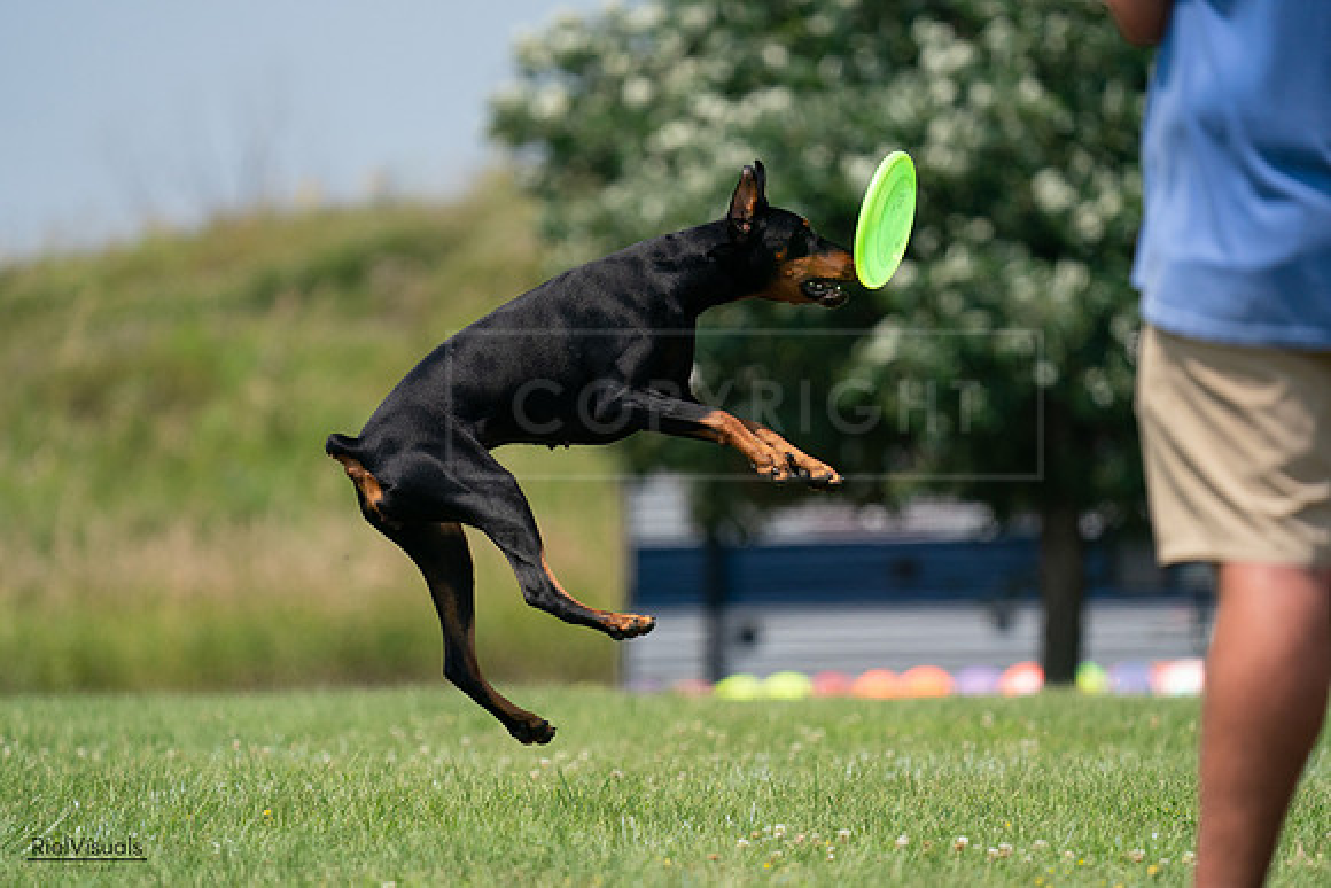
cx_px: 666
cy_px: 444
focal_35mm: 456
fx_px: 16862
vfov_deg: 3.0
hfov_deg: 4.5
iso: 1000
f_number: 6.3
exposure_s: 1/4000
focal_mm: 456
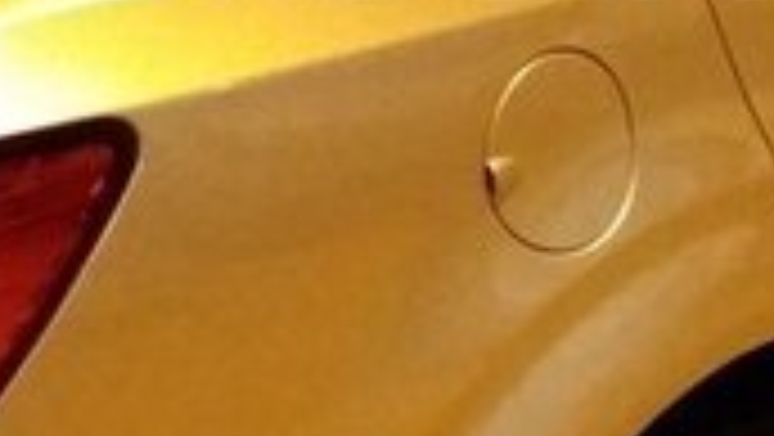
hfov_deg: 18.3
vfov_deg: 10.2
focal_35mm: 117
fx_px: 2403
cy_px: -70
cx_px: 414
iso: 1250
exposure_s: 1/17
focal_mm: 3.7
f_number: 1.9
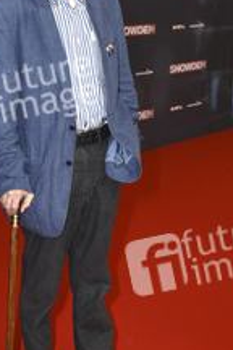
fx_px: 592
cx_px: 61
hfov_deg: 22.1
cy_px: 177
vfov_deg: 32.9
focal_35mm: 61
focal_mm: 22
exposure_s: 1/200
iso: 400
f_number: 5.6
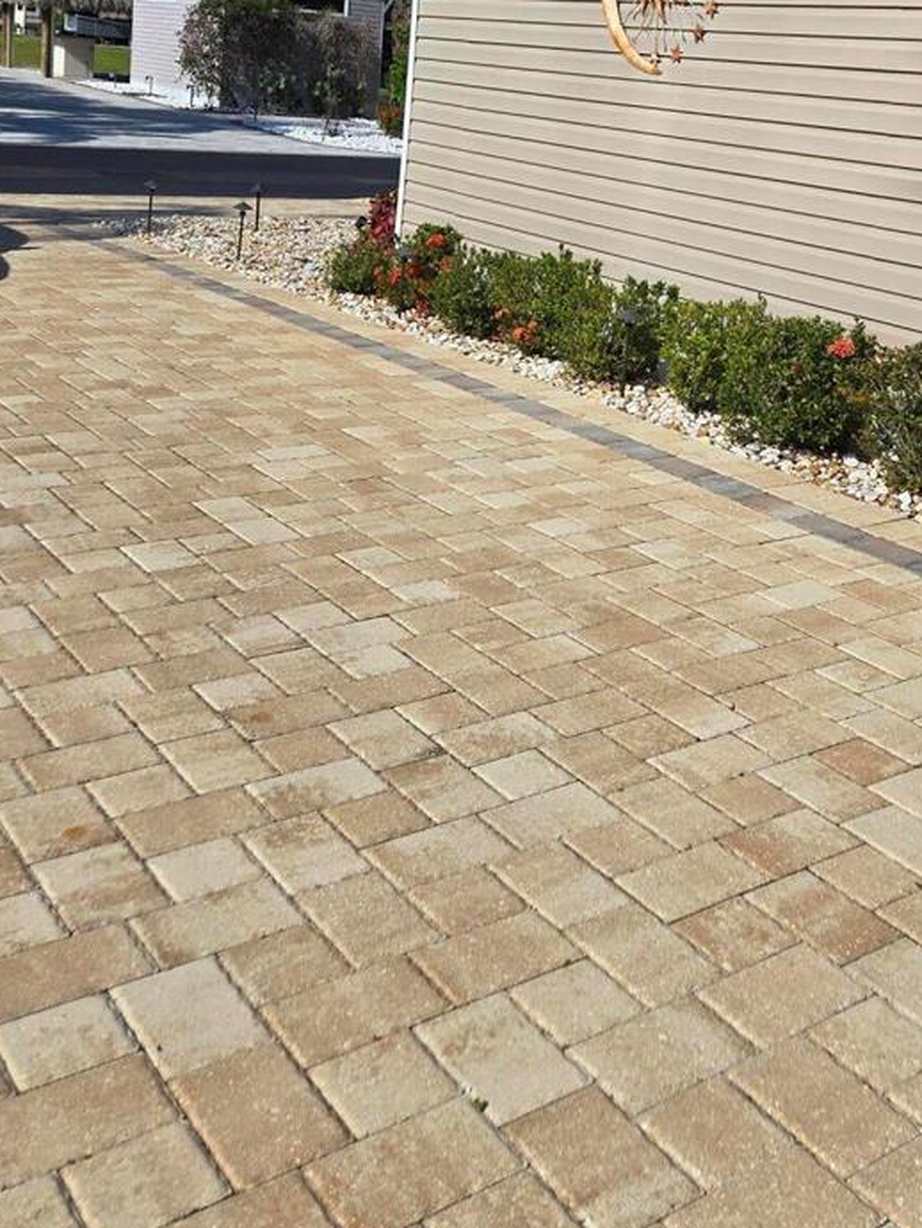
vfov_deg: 44.5
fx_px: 1420
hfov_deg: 35.4
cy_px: 244
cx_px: 660
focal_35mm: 40
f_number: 1.8
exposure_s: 1/3559
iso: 25
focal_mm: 5.4
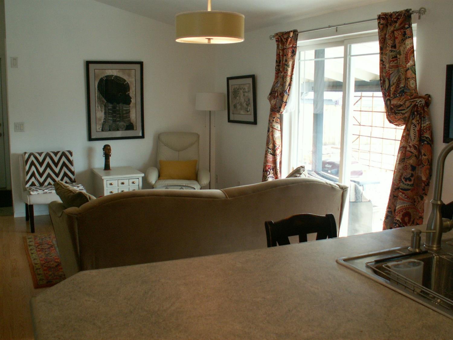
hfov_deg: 52.6
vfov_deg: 40.7
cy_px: 170
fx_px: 458
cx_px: 226
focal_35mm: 35
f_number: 2.8
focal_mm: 5.86
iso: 125
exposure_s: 1/40
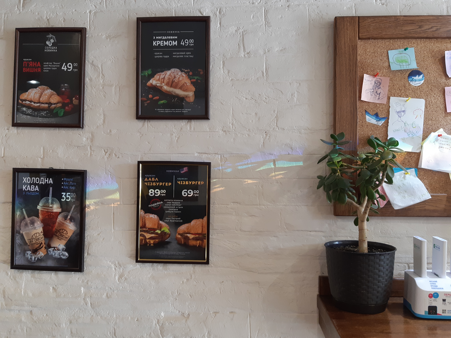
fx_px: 339
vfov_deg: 53.1
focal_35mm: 26
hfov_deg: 67.3
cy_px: 169
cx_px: 226
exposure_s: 1/50
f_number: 1.7
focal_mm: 3.93
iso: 100
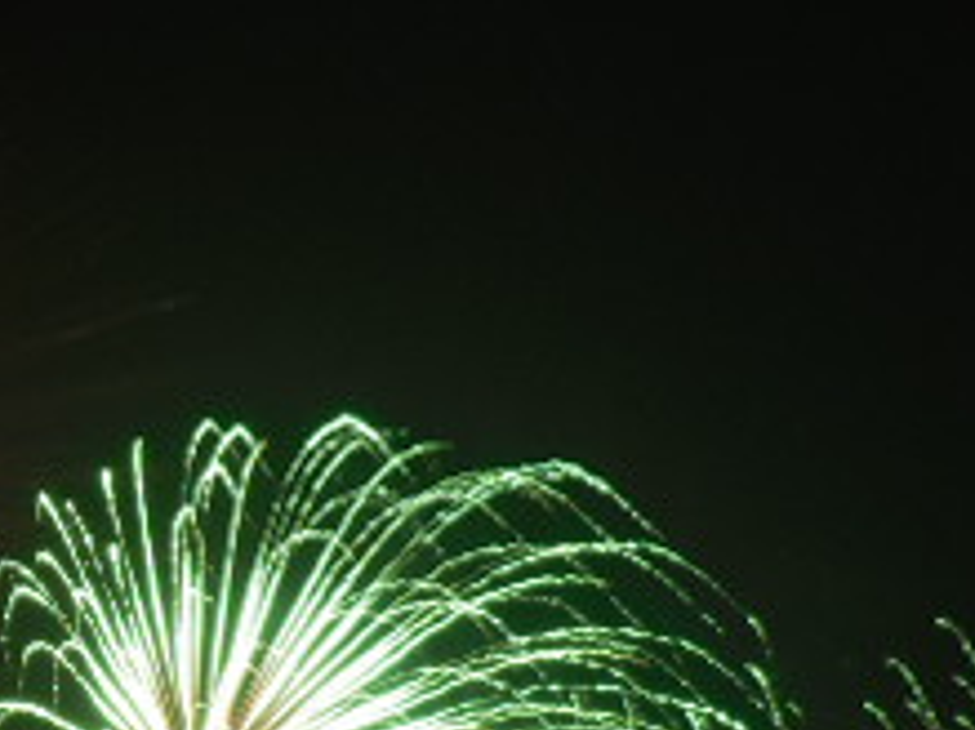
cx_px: 67
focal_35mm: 155
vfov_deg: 9.5
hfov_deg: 12.6
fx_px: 4363
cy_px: 672
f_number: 7.9
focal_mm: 9.4
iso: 125
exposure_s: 4
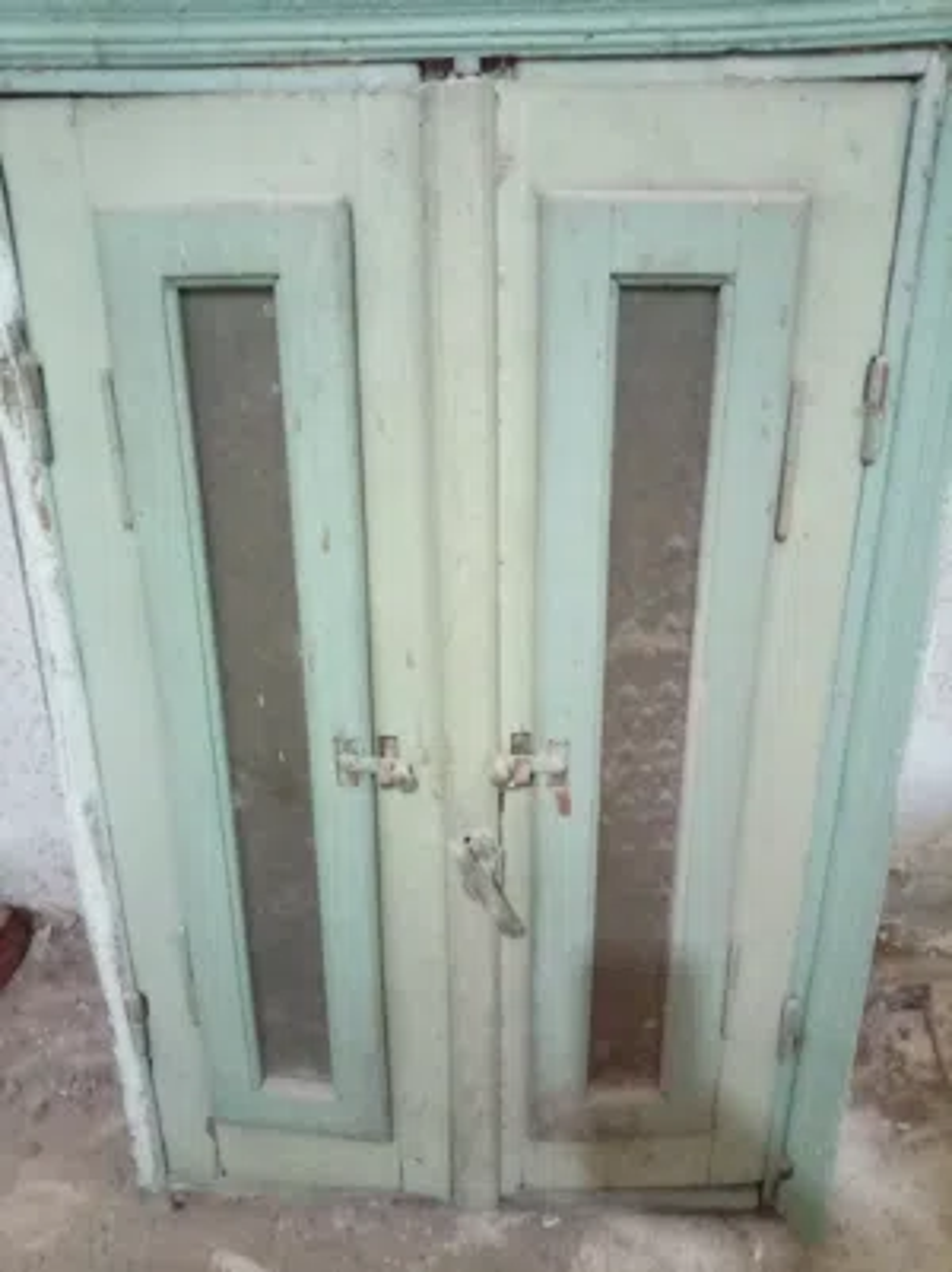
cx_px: 476
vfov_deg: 69.4
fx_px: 918
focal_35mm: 25
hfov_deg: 54.8
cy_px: 636
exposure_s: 1/16.7
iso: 3912
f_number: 1.8
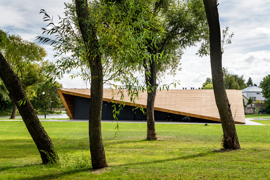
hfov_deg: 39.6
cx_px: 135
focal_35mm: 50
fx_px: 375
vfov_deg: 27.0
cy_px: 90
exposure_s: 1/100
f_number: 8
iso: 100
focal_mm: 50
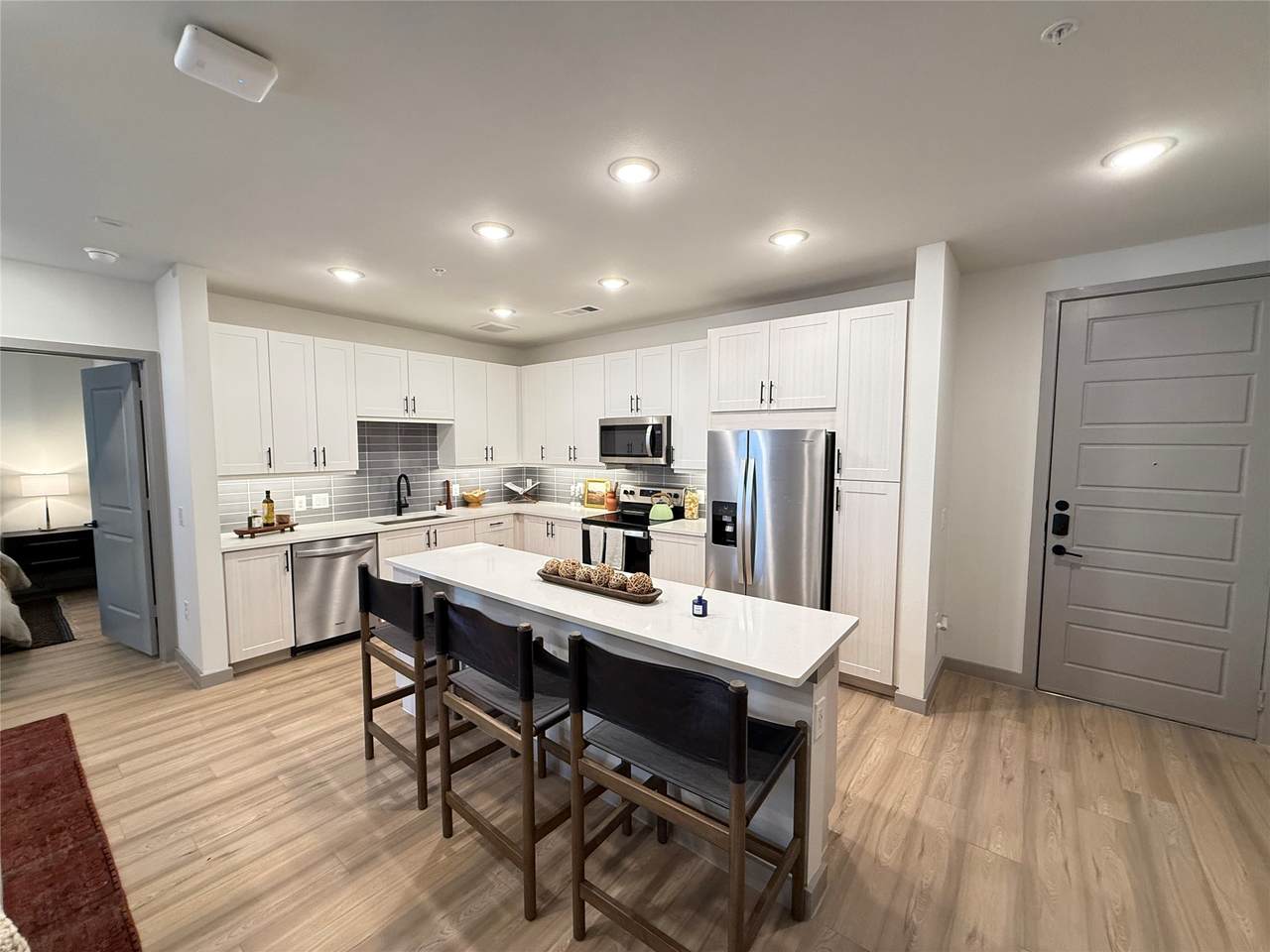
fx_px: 514
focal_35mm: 14
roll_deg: -0.3
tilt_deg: -2.6
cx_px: 635
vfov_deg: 85.7
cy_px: 476
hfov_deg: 102.1
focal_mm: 2.22
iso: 250
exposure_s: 1/60
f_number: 2.2
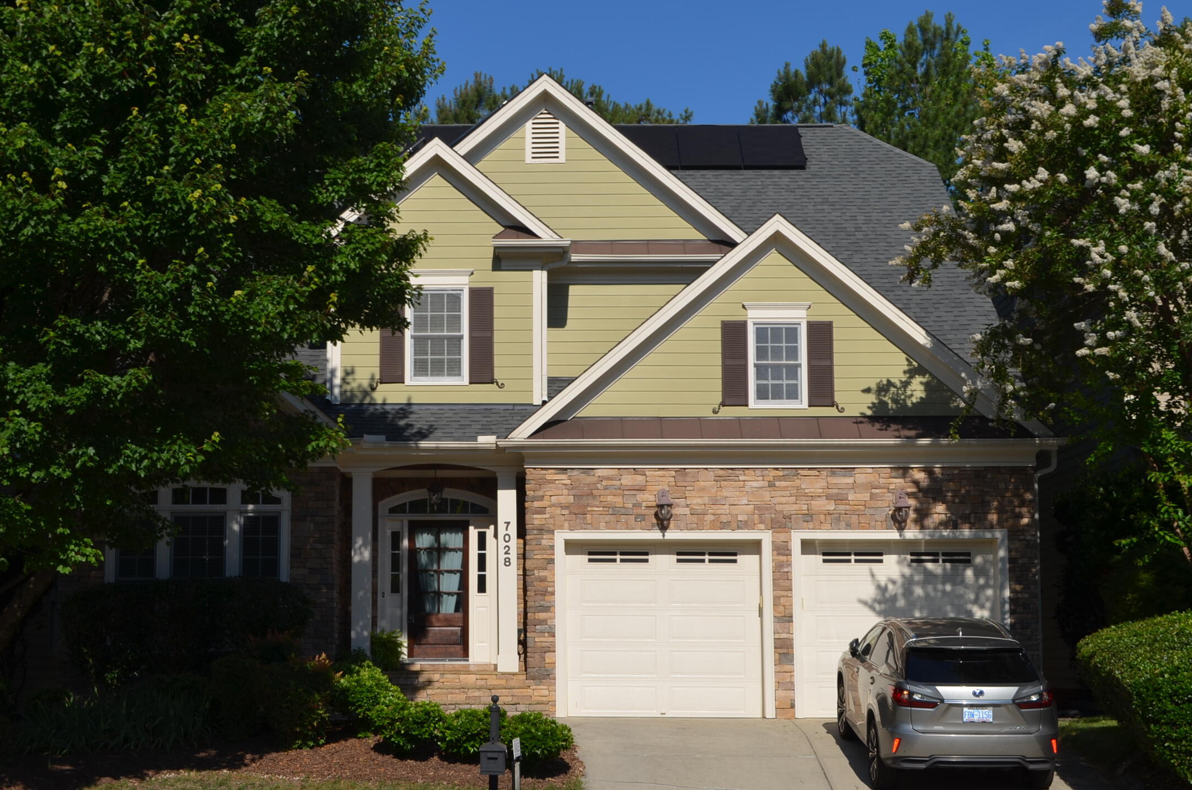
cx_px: 557
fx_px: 1817
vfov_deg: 24.5
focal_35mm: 55
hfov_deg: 36.3
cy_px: 443
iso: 100
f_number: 11
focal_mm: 32
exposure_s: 1/200
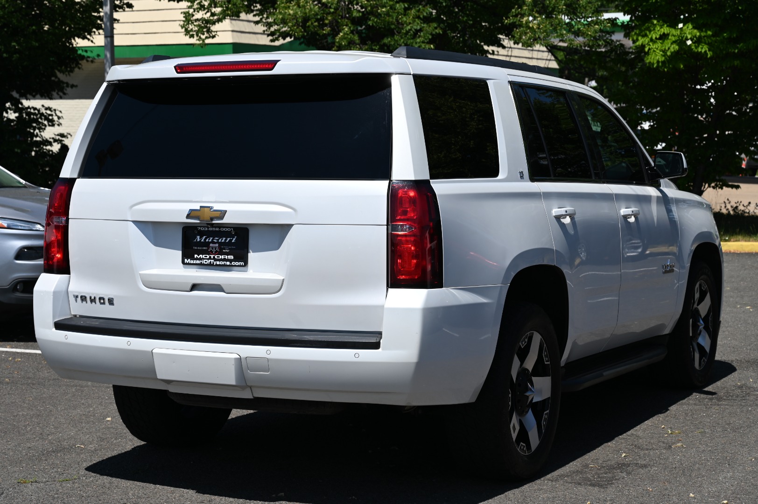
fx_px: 1473
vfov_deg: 19.4
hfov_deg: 28.9
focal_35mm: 70
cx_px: 379
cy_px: 252
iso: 100
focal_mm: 70
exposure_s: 1/500
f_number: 8
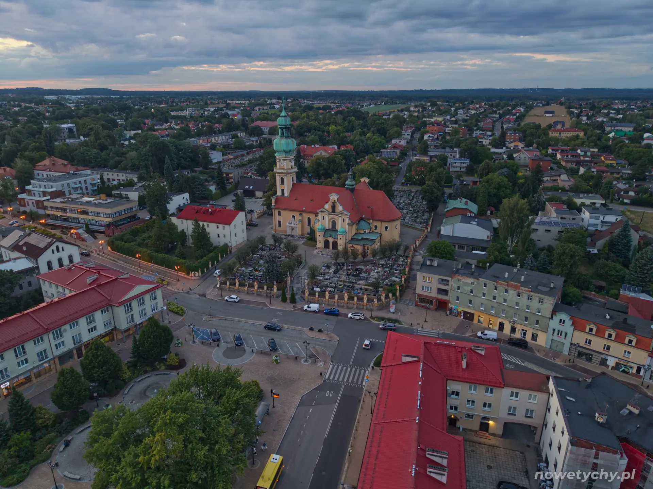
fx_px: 453
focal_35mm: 24
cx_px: 326
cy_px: 244
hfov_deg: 71.6
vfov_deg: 56.8
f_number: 1.8
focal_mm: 8.7
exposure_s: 1/40
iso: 200
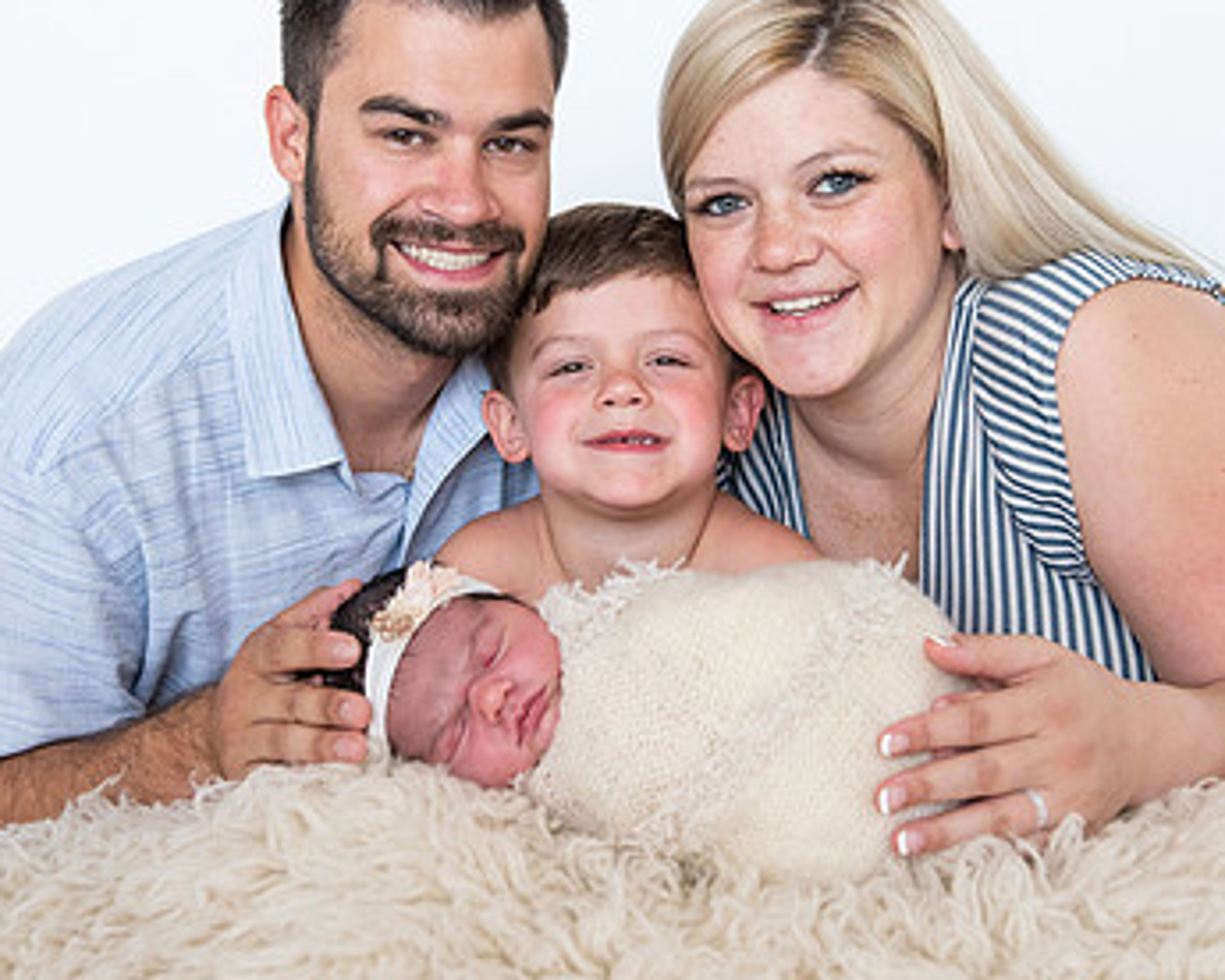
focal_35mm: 60
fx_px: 2175
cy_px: 424
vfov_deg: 25.4
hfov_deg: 31.4
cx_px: 628
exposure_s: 1/160
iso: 1600
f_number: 4.5
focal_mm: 38
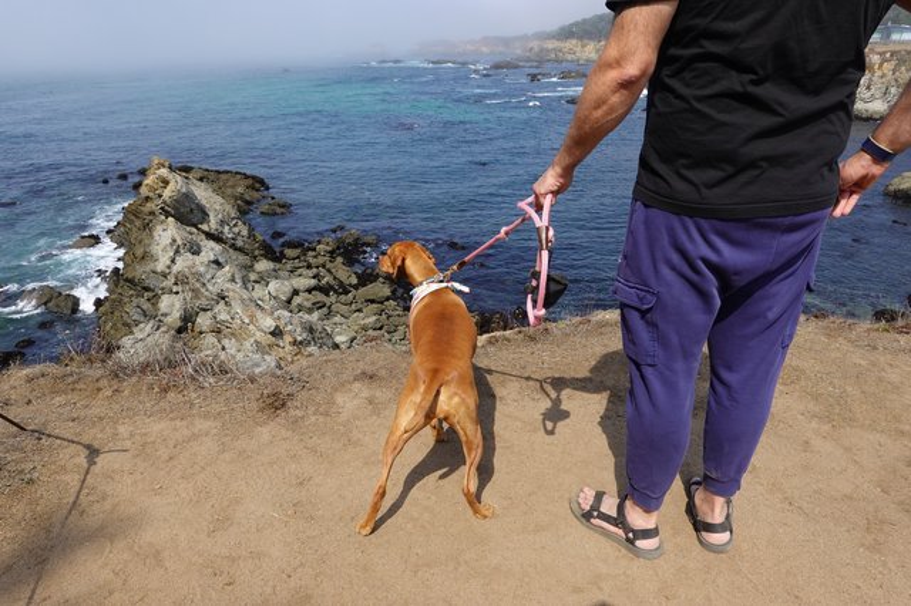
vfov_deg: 53.1
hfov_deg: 73.8
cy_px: 303
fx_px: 607
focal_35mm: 24
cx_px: 456
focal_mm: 9
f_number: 5.6
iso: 100
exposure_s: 1/400
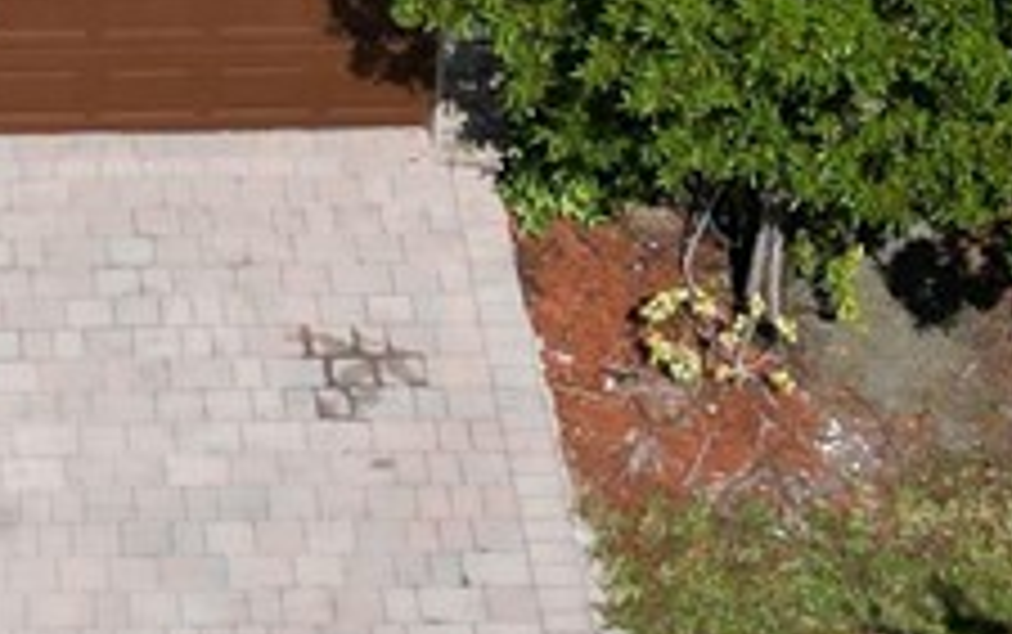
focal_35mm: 181
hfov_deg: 11.3
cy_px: -126
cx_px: -202
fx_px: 4996
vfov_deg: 7.2
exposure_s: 1/6400
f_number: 1.7
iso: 200
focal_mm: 6.72
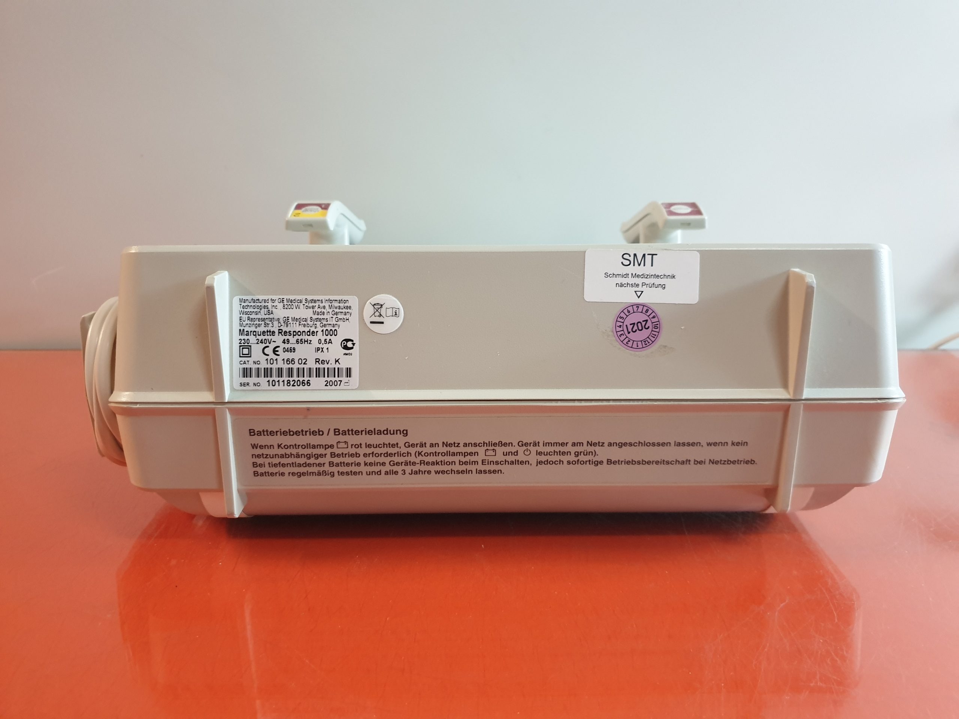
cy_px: 360
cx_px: 480
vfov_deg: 53.1
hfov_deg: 67.3
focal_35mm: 26
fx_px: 720
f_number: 1.5
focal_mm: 4.3
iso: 320
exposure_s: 1/50
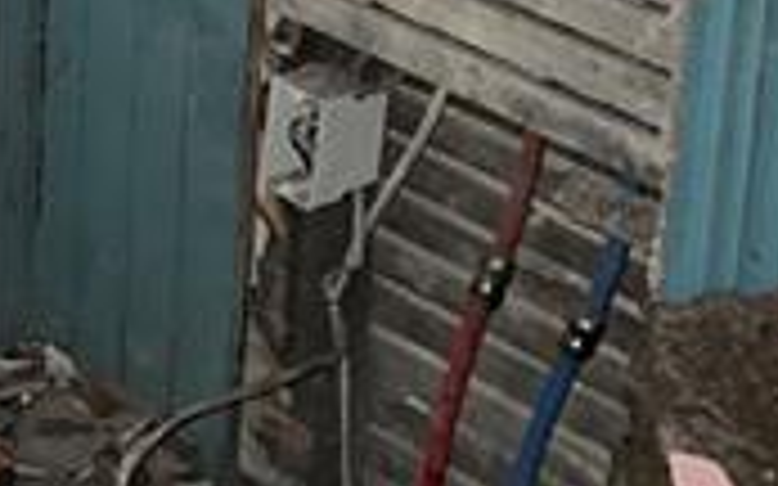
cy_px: -518
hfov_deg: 15.9
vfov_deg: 9.9
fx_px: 2586
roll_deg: -0.4
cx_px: -342
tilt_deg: -14.9
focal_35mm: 122
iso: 100
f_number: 1.5
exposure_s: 1/4
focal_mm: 5.7
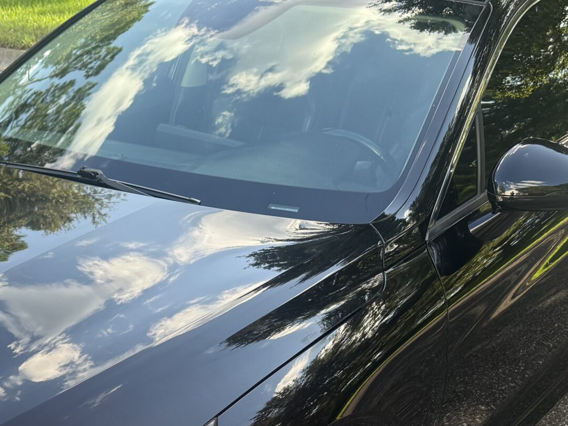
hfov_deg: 33.3
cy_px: 395
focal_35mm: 57
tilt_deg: -25.4
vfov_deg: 24.8
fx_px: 935
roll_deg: +0.9
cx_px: 164
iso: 100
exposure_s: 1/456
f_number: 1.78
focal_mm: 6.76
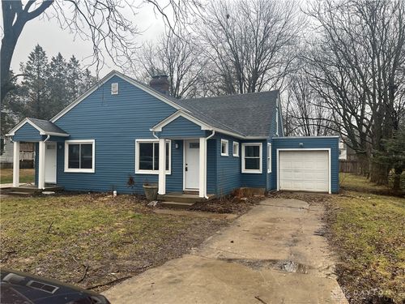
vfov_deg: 53.1
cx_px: 202
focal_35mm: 26
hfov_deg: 67.3
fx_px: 304
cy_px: 152
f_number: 1.5
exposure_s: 1/687
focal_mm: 5.7
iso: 50
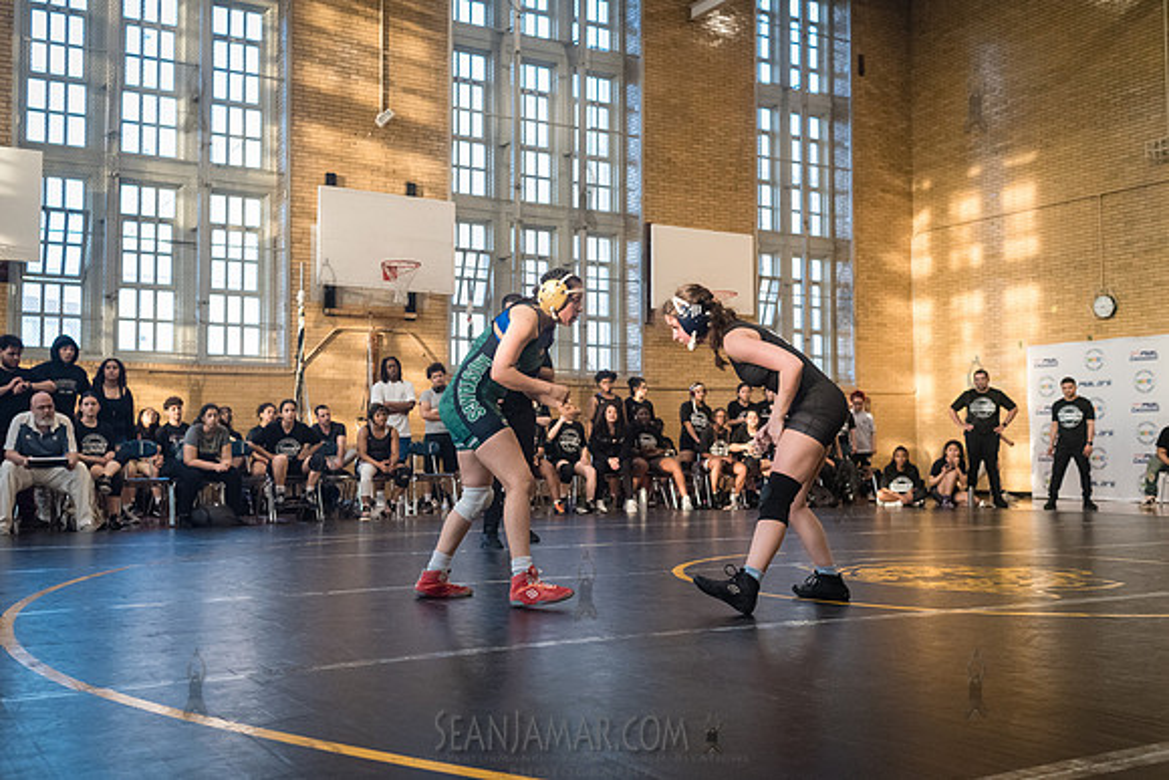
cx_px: 570
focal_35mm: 37
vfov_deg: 36.4
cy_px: 390
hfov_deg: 52.4
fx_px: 1187
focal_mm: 35
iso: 5000
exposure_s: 1/400
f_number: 4
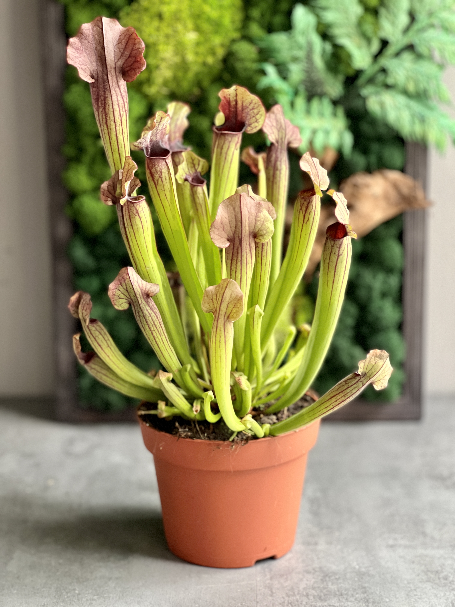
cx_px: 228
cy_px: 304
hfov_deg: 19.1
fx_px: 1349
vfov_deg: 25.3
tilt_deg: -14.3
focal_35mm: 77
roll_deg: -1.0
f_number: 2.8
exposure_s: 1/40
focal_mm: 9
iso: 320
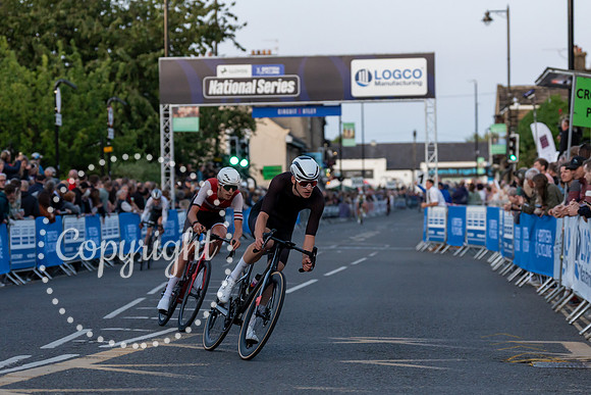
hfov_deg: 16.9
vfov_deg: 11.3
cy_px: 260
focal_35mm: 121
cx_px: 310
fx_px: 1988
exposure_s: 1/640
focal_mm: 86
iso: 1000
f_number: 3.2
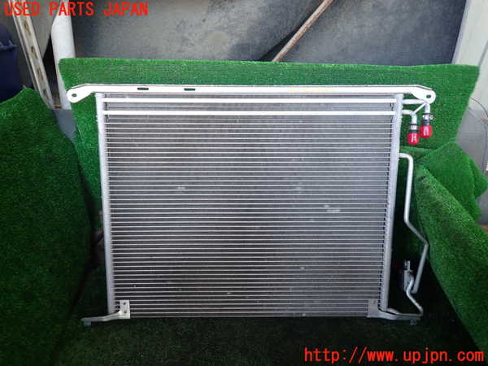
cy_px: 183
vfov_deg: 54.9
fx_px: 352
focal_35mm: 25
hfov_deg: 69.4
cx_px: 244
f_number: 2
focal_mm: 4.5
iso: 125
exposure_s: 1/60
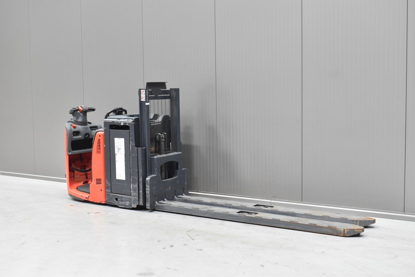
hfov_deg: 42.3
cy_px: 138
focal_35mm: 46
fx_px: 536
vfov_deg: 28.9
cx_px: 208
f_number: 6.3
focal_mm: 31
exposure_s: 1/15
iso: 1250
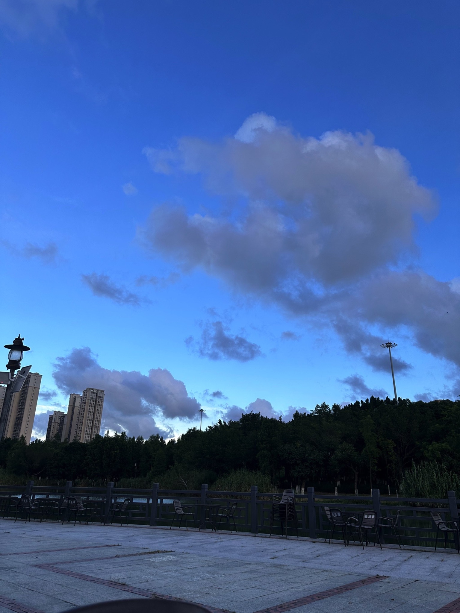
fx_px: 425
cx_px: 230
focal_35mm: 24
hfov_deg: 56.8
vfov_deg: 71.6
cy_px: 306
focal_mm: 6.86
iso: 80
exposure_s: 1/1019
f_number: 1.78
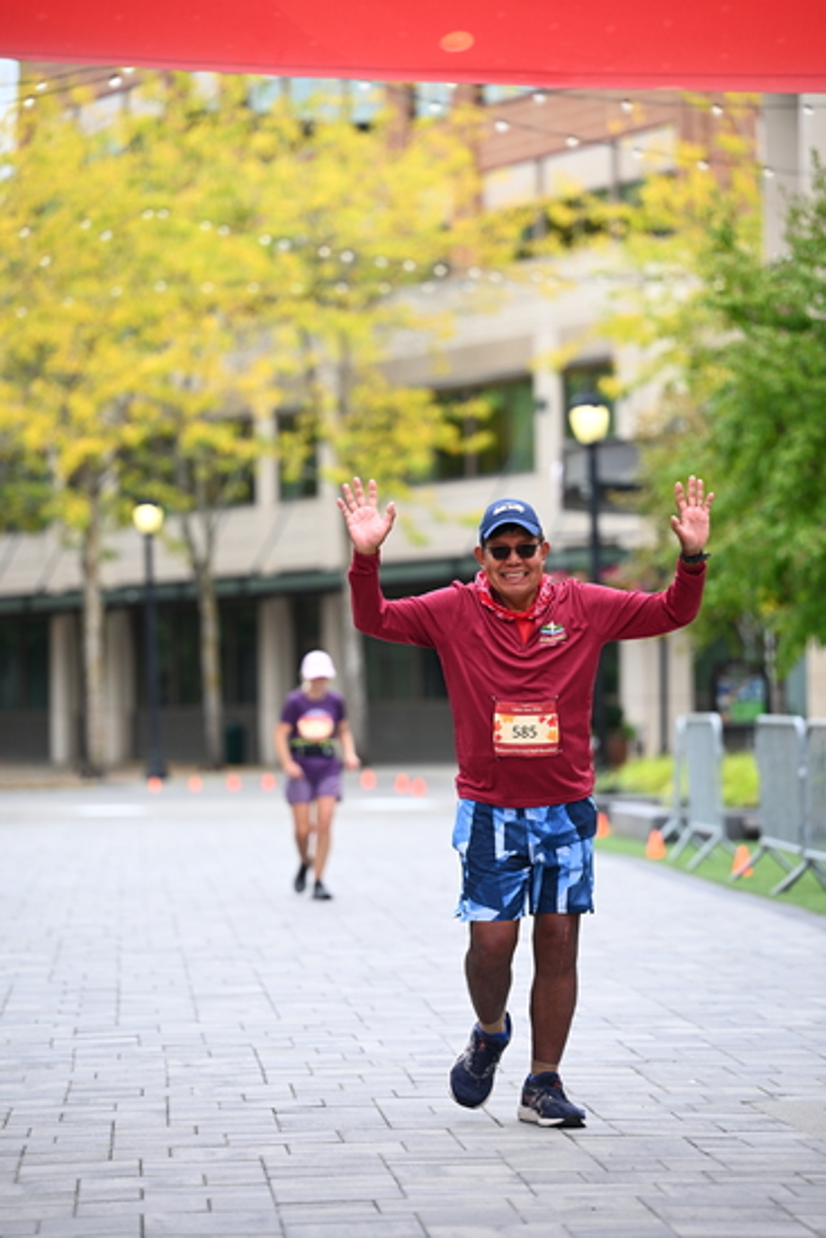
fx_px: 4815
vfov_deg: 14.6
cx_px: 413
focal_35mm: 140
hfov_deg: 9.8
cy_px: 619
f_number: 2.8
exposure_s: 1/1000
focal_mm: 140
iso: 400
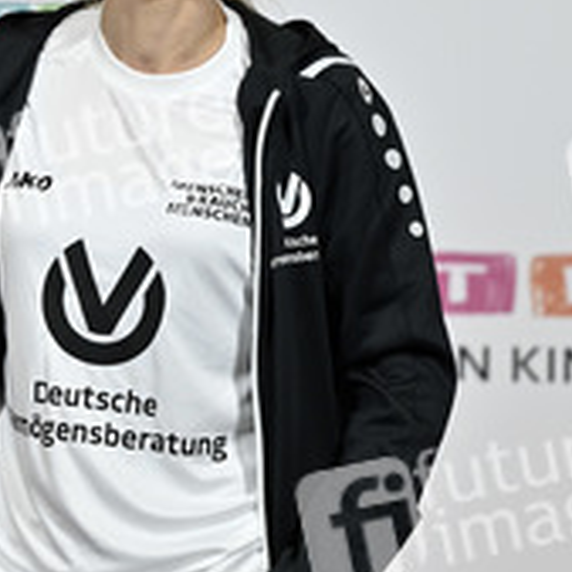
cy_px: 338
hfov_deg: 10.3
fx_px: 3159
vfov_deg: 10.3
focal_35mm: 169
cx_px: 162
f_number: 2.8
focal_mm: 84
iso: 640
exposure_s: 1/640
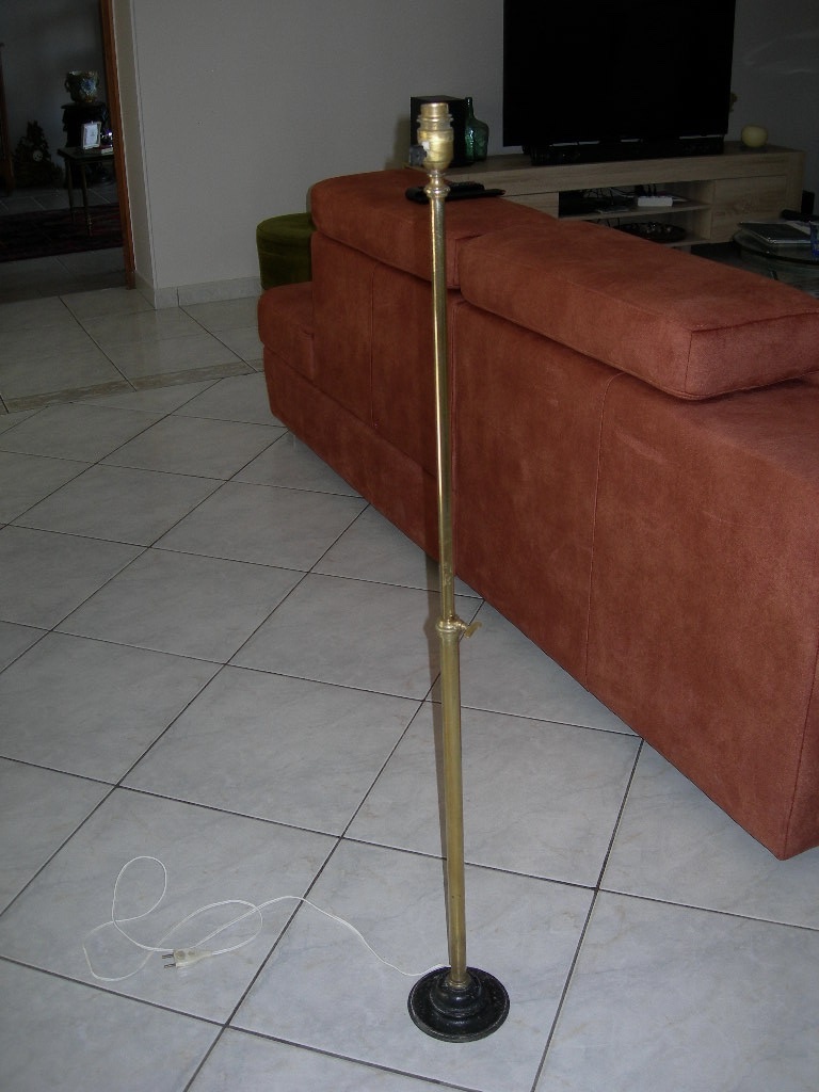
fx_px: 1199
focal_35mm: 38
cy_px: 546
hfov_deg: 37.7
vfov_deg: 49.0
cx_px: 410
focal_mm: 7.8
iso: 50
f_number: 2.8
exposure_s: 1/60.1
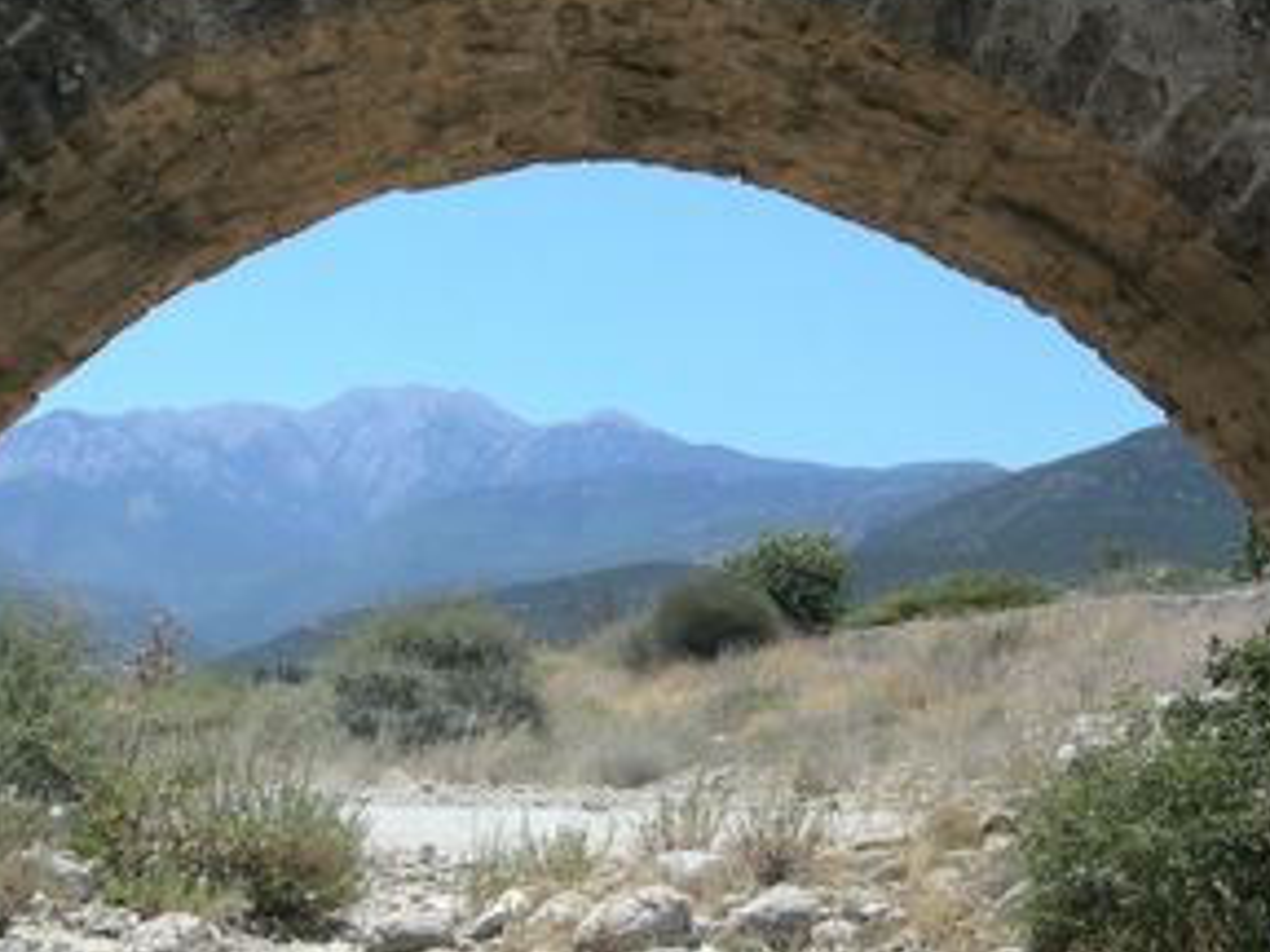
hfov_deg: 32.0
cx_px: 476
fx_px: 2201
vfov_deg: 24.4
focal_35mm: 60
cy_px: 516
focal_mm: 7.5
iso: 64
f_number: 5.4
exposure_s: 1/296
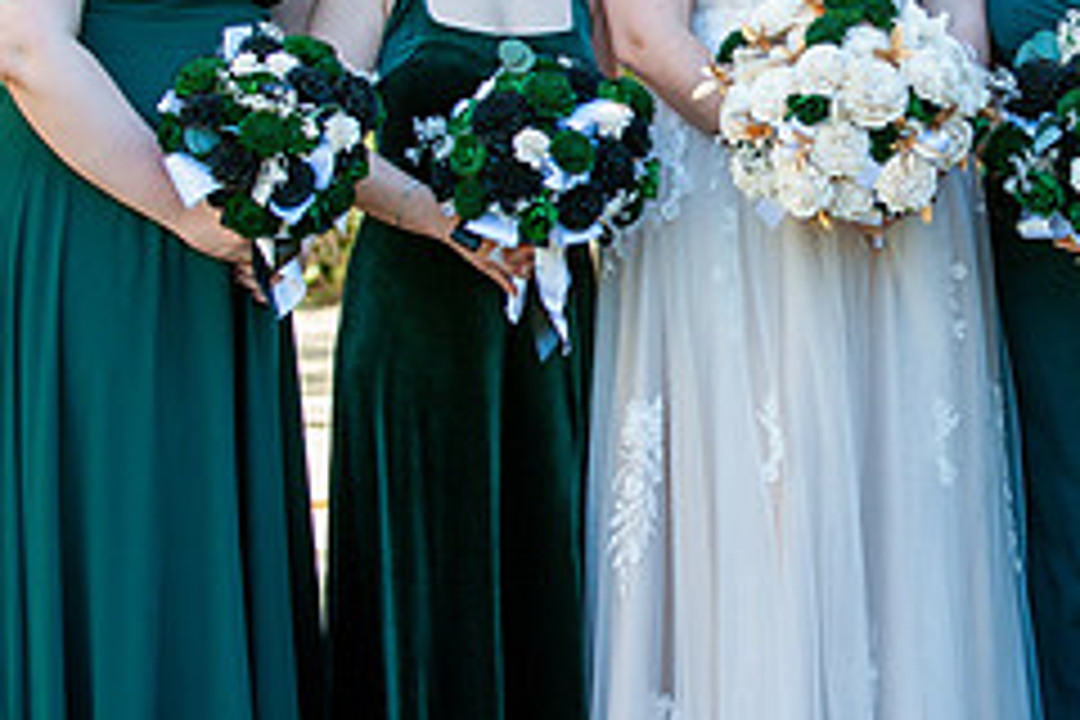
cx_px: 873
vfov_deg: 8.1
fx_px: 5070
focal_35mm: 169
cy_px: 194
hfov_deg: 12.1
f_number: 3.5
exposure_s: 1/640
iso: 400
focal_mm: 70
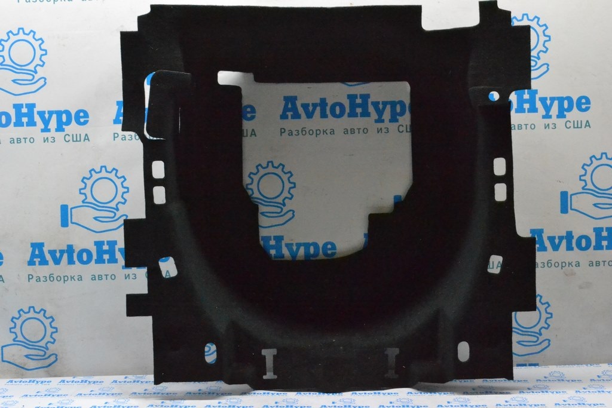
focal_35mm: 60
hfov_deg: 33.4
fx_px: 1020
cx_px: 306
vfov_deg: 22.6
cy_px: 204
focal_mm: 40
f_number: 11
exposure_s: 1/160
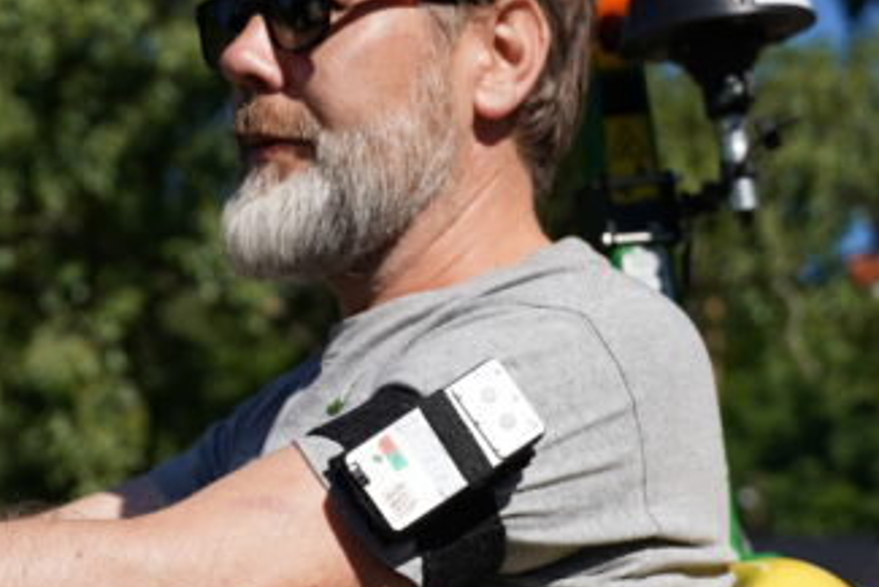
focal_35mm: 109
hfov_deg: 18.7
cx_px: 408
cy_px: 529
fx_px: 2667
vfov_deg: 12.5
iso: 100
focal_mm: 34.7
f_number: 3.2
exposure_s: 1/2000
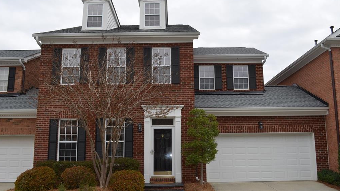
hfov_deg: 56.6
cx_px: 169
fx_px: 315
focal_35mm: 35
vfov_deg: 33.7
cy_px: 99
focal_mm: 22
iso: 100
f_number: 8
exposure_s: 1/200
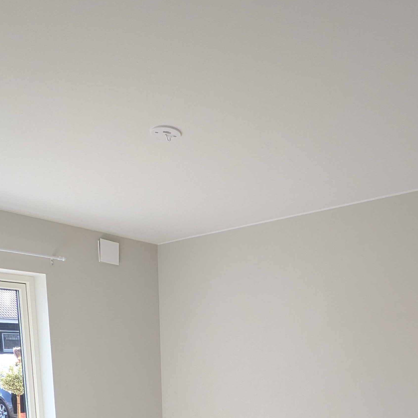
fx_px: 464
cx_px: 259
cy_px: 428
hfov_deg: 48.0
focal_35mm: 34
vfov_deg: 41.4
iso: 52
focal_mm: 1.83
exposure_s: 1/263
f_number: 2.2
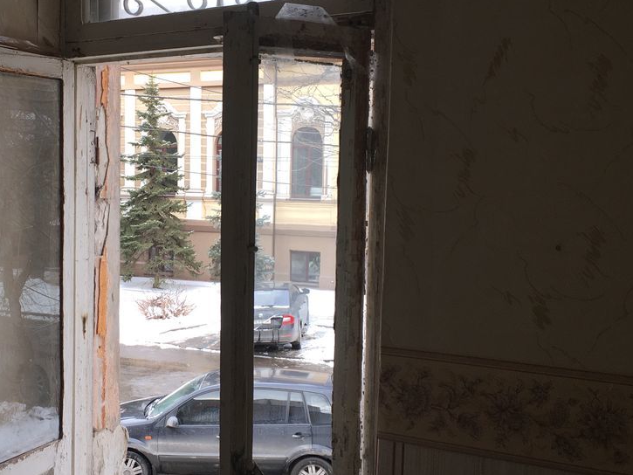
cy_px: 234
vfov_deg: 30.3
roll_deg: +0.0
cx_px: 187
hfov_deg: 39.0
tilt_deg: -4.9
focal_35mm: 48
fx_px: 878
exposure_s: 1/100
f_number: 2.2
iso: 25
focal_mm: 4.15
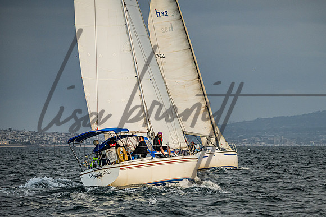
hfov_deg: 7.2
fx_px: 2587
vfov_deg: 4.8
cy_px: 141
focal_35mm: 286
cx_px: 200
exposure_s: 1/2500
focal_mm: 210
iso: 640
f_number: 5
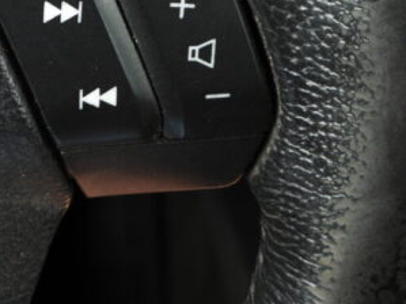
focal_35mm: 155
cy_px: -48
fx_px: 1817
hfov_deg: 12.7
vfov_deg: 9.5
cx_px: 132
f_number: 3.5
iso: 125
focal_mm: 11.7
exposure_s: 1/30
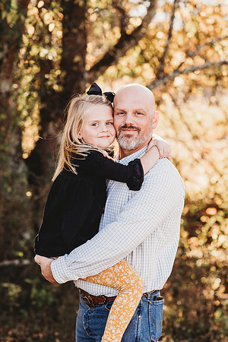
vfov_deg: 23.9
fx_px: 807
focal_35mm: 85
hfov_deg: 16.1
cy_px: 171
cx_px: 114
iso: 160
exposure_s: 1/250
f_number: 2.8
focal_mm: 85
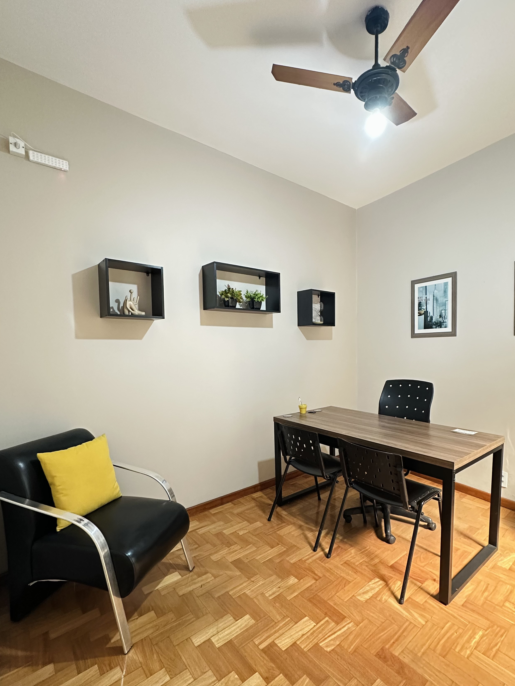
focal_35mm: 17
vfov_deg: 90.9
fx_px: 337
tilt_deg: -3.3
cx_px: 294
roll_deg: +0.1
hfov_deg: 74.3
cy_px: 369
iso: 800
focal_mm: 2.22
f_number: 2.2
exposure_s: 1/60
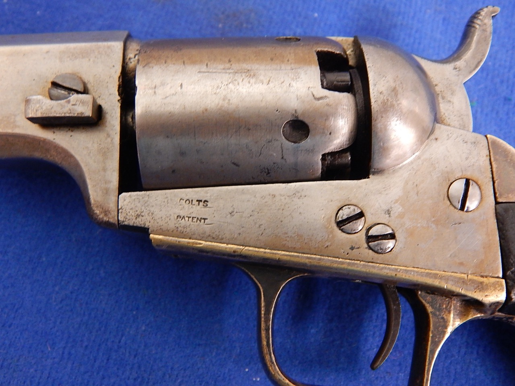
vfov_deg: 37.7
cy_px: 193
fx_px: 565
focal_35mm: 38
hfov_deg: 49.0
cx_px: 258
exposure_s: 1/10
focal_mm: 6.8
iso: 400
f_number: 3.4
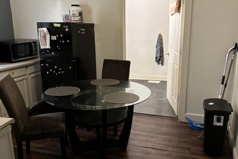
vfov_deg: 37.8
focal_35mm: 35
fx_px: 231
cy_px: 76
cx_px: 133
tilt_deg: -13.5
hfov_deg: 54.3
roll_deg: +0.6
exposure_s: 1/40
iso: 500
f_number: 1.6
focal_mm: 5.96
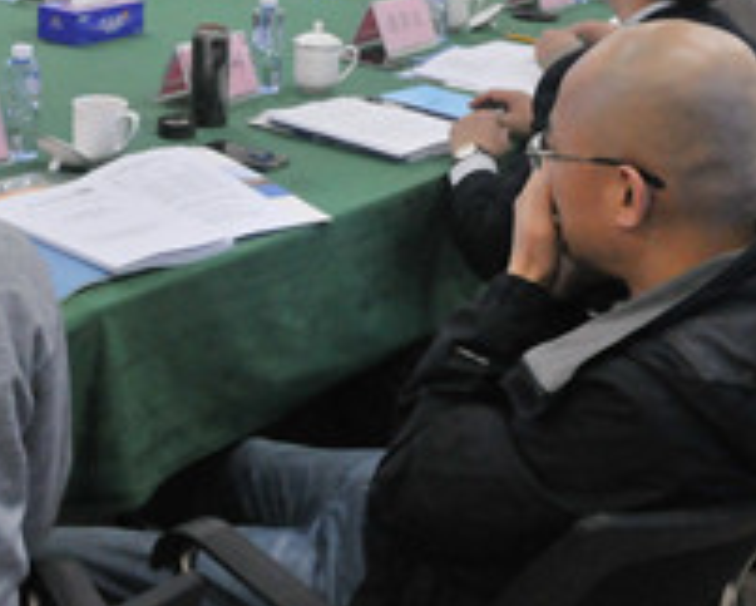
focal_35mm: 67
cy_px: 60
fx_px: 1500
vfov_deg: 22.3
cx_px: 83
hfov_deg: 27.3
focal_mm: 16
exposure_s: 1/100
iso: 1250
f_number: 5
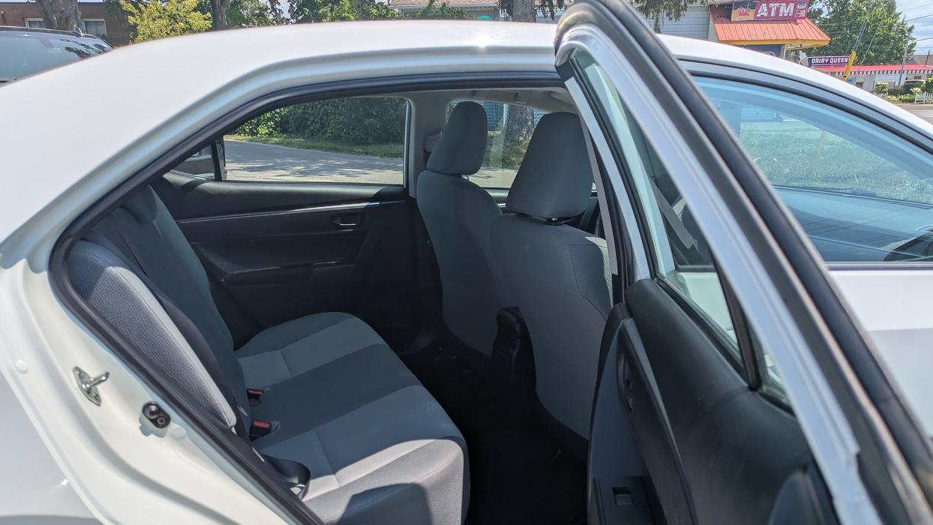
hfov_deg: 67.9
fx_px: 693
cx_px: 467
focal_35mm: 28
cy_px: 320
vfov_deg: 41.3
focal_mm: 5.43
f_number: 1.89
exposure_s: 1/3378
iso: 47
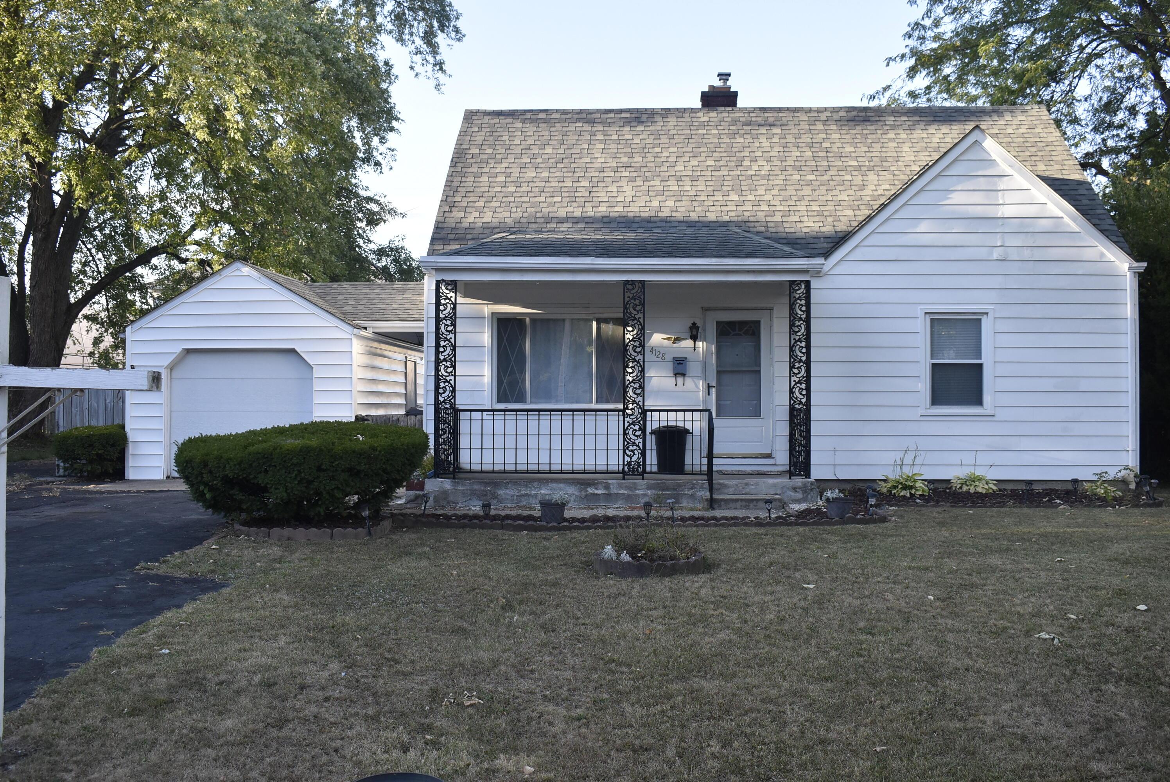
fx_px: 1122
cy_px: 391
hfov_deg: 55.1
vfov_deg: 38.4
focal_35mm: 34
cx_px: 585
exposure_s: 1/250
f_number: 5.6
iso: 320
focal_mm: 23
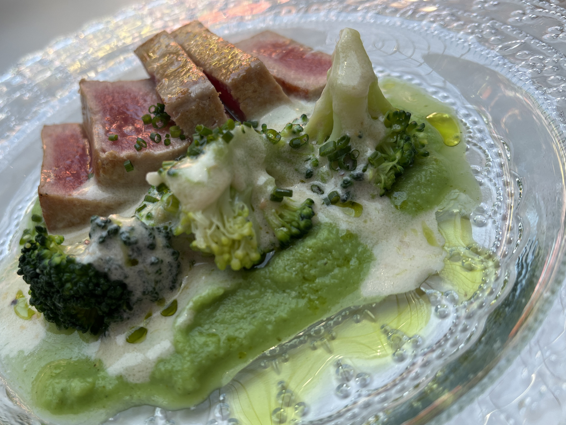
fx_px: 507
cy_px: 209
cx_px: 232
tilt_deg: -42.5
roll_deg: +19.9
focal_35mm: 31
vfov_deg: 45.4
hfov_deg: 58.0
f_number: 1.6
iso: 40
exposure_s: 1/121
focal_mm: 5.1
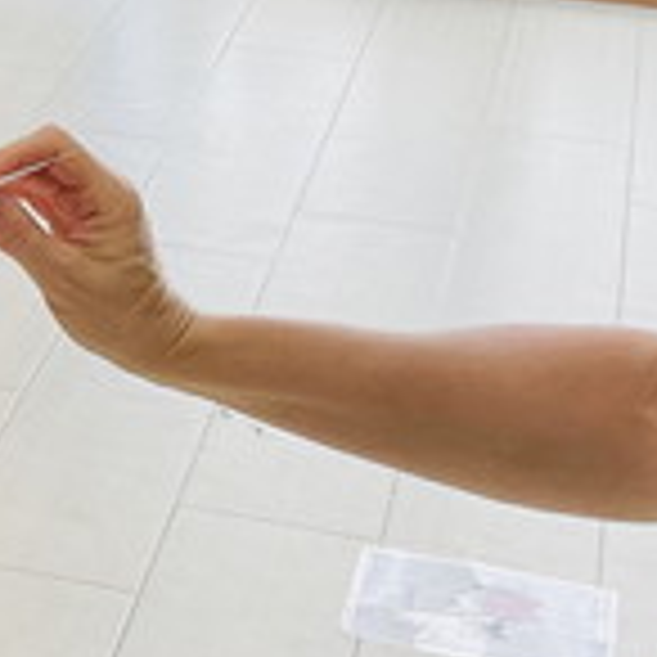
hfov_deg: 15.1
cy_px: 212
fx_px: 2405
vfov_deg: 15.5
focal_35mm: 112
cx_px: -90
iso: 25
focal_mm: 3
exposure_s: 1/100
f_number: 1.8
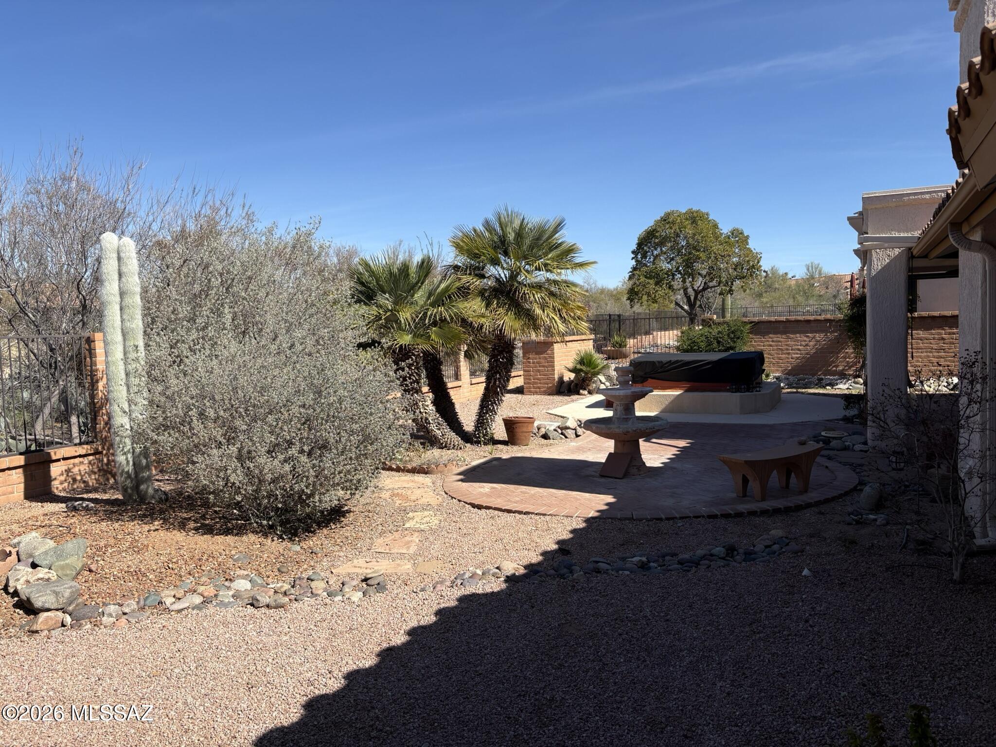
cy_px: 374
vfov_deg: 53.1
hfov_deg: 67.3
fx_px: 748
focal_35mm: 26
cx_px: 498
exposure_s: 1/2985
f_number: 1.6
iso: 50
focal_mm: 5.96
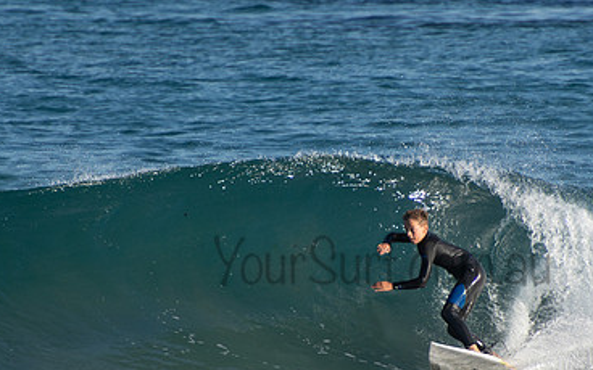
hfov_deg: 2.2
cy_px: 247
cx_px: 380
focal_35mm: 963
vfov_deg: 1.4
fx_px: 15563
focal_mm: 400
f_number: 5.6
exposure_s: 1/1000
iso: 220
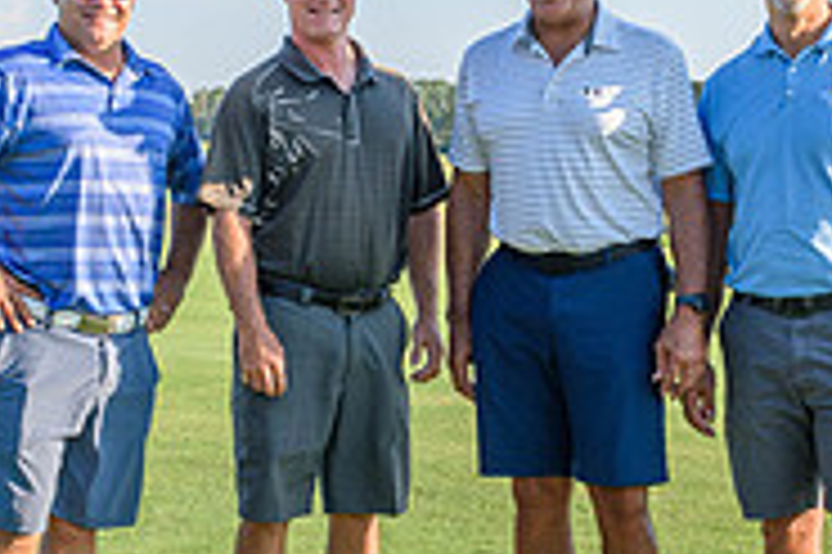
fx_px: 2932
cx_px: 405
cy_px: 412
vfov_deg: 10.8
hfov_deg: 16.1
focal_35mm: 127
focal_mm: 27
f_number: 8
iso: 200
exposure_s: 1/250
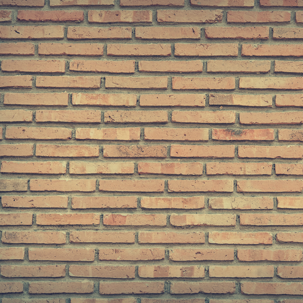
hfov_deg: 22.4
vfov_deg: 22.5
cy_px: 151
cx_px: 199
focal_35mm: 77
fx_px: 763
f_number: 8
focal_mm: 60
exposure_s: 1/160
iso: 400
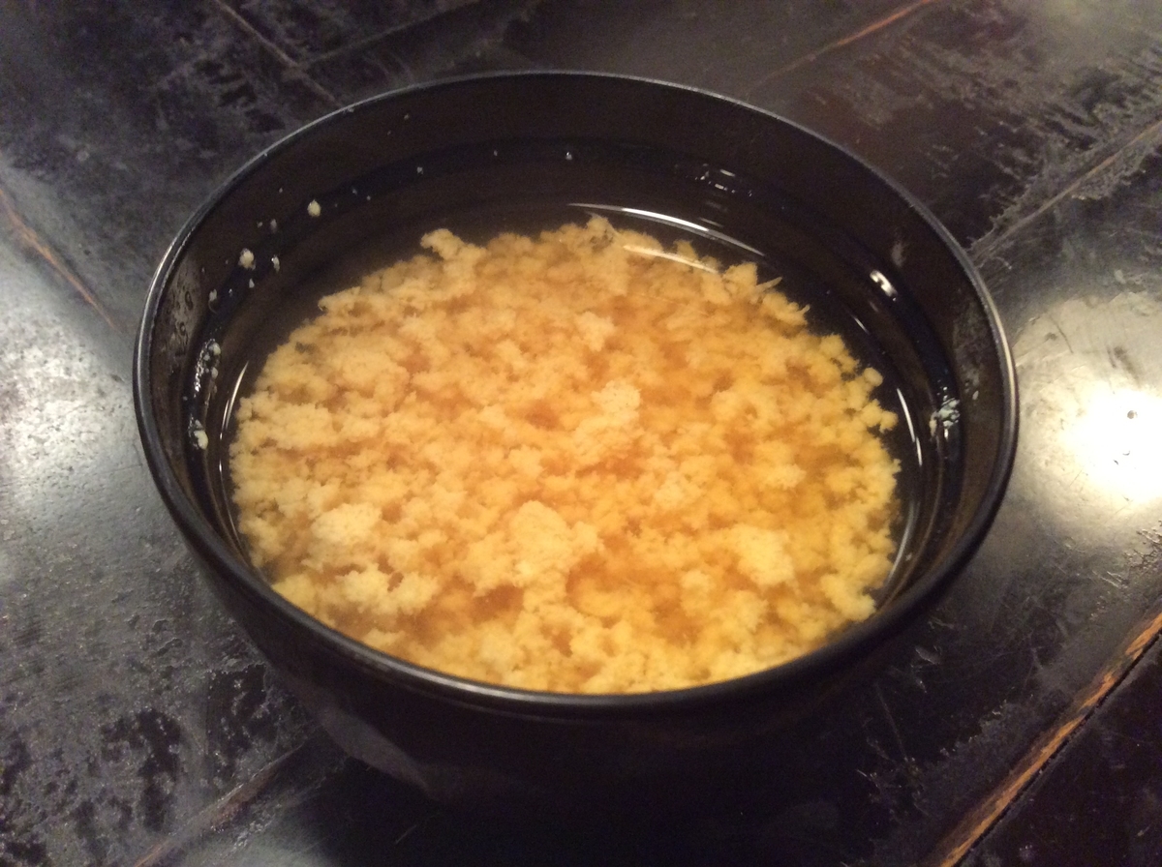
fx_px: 1072
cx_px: 581
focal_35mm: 32
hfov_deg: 56.9
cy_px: 434
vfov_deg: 44.0
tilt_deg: -51.3
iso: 320
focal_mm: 3.3
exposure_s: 1/20
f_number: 2.4
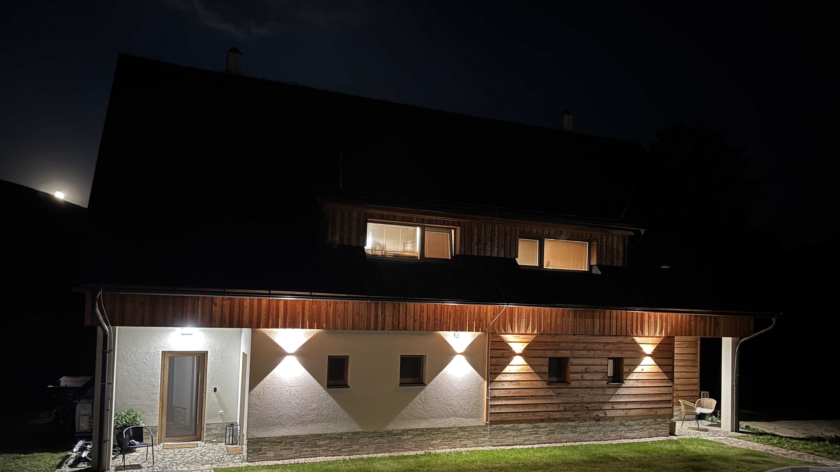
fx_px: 601
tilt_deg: -0.2
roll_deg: -1.0
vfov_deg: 42.5
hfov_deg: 69.9
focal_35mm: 27
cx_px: 428
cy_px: 297
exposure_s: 1/9
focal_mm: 6.76
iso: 1250
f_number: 1.78
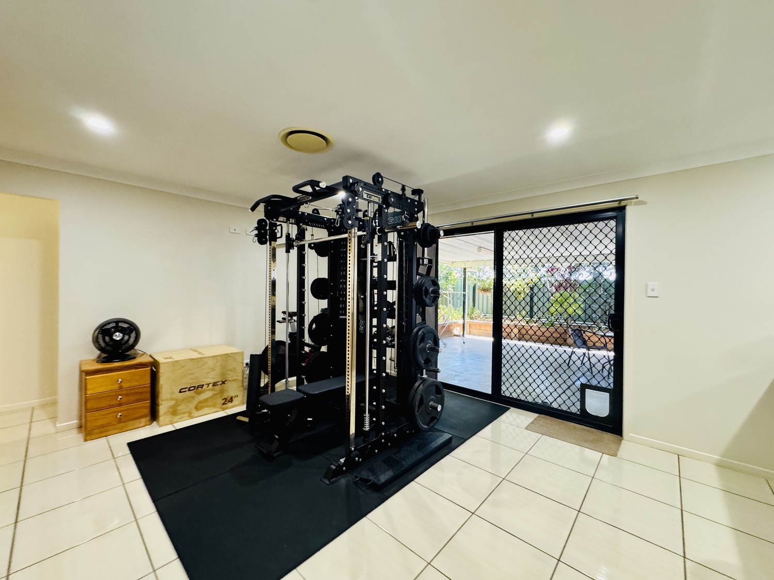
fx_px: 313
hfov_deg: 102.1
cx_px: 387
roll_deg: +1.5
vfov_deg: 85.7
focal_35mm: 14
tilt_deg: +4.5
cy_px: 290
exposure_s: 1/50
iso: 320
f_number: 2.2
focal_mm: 2.22
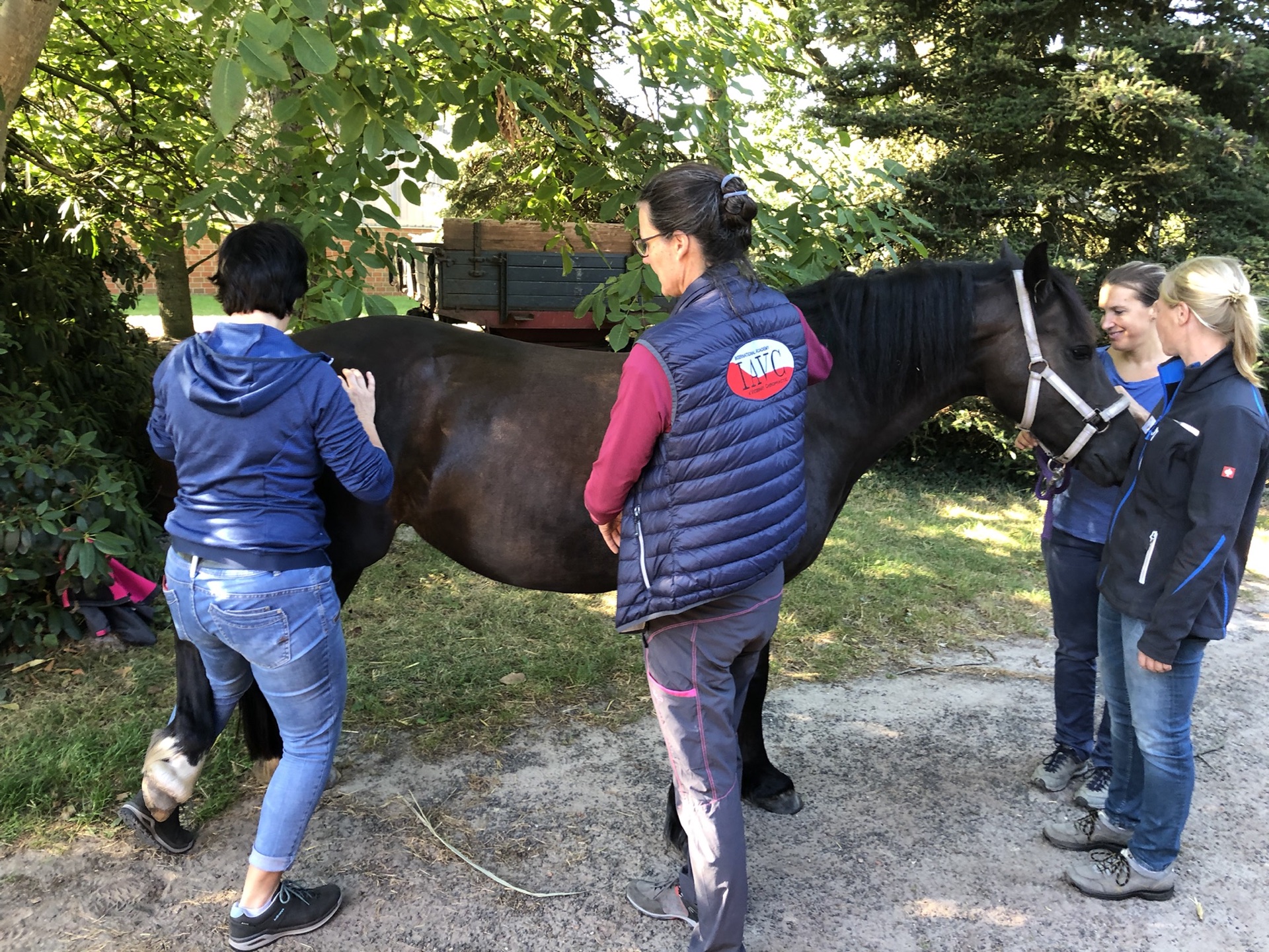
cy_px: 476
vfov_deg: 49.7
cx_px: 634
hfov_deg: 63.4
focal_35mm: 28
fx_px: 1026
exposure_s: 1/30
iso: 32
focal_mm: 3.99
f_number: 1.8
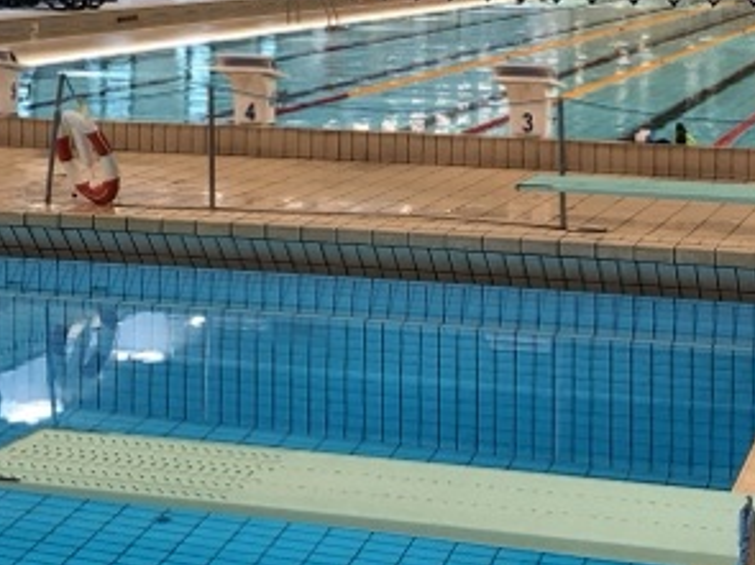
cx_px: 420
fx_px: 2071
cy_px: -74
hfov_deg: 20.7
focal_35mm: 95
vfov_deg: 15.1
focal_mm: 3.99
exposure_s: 1/31
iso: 40
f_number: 1.8
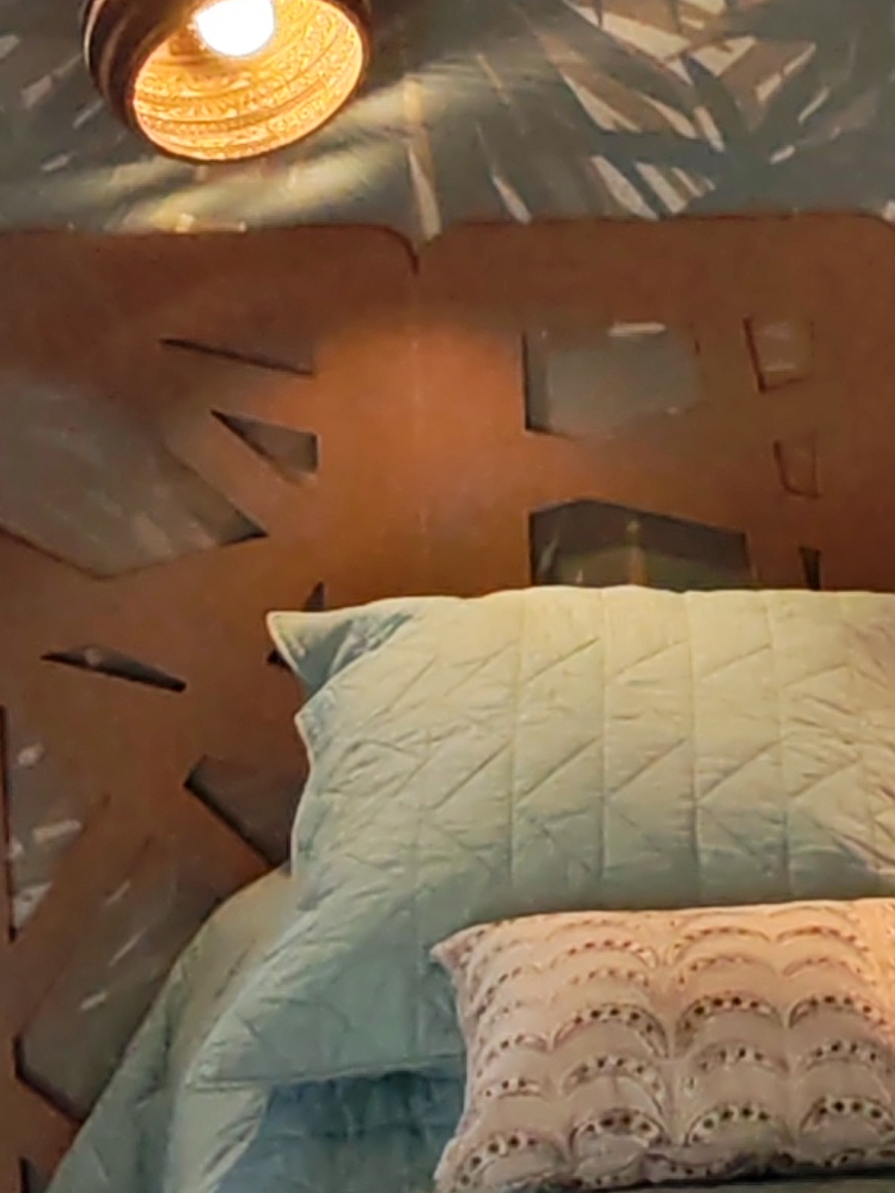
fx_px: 2827
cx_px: 1043
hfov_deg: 17.3
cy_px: 413
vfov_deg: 23.7
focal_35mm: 82
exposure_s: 1/33
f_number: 2.2
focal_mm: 1.96
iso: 125
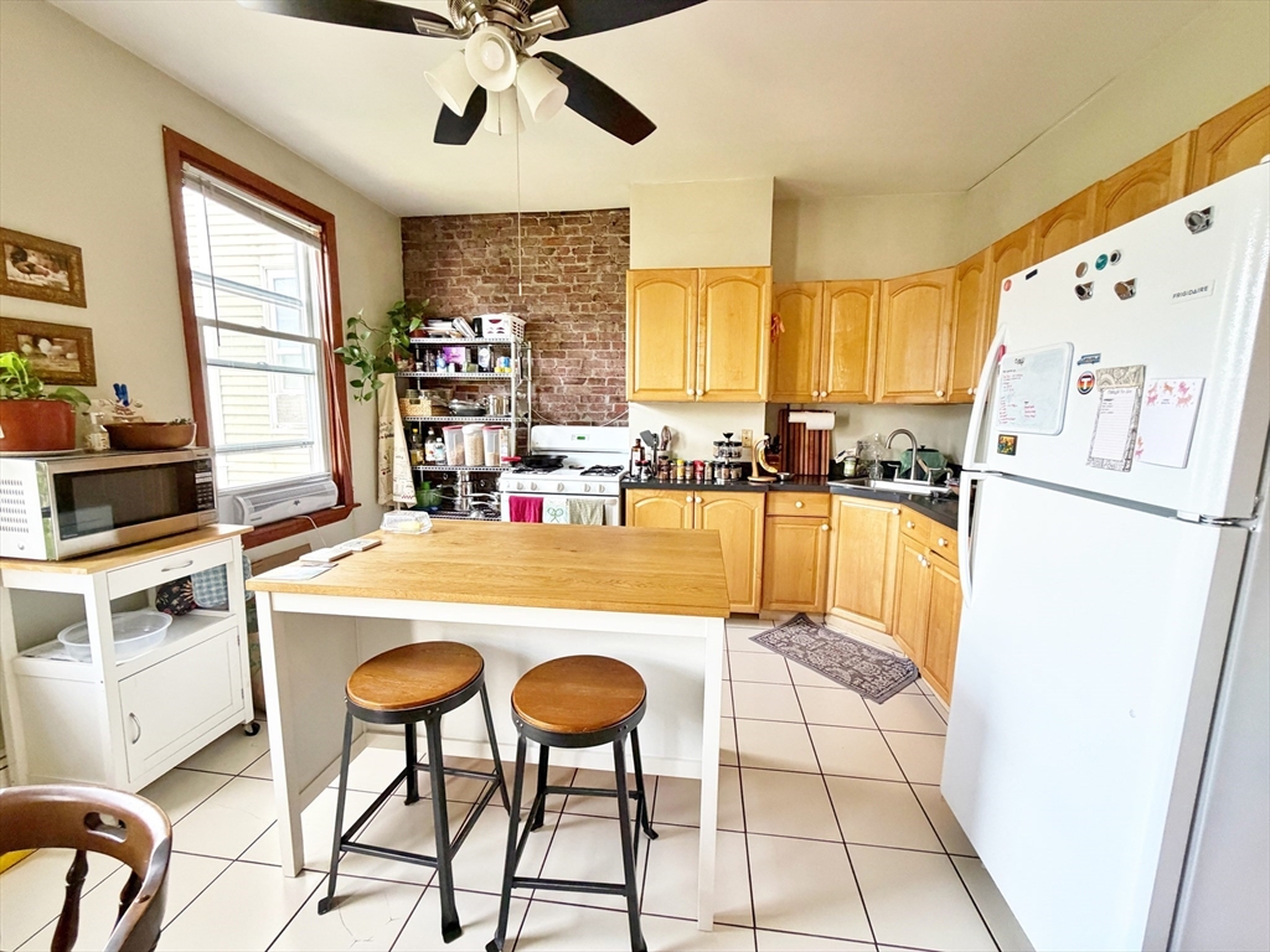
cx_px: 635
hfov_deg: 102.1
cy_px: 476
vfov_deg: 85.7
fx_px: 514
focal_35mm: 14
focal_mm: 2.22
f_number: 2.2
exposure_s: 1/94
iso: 320
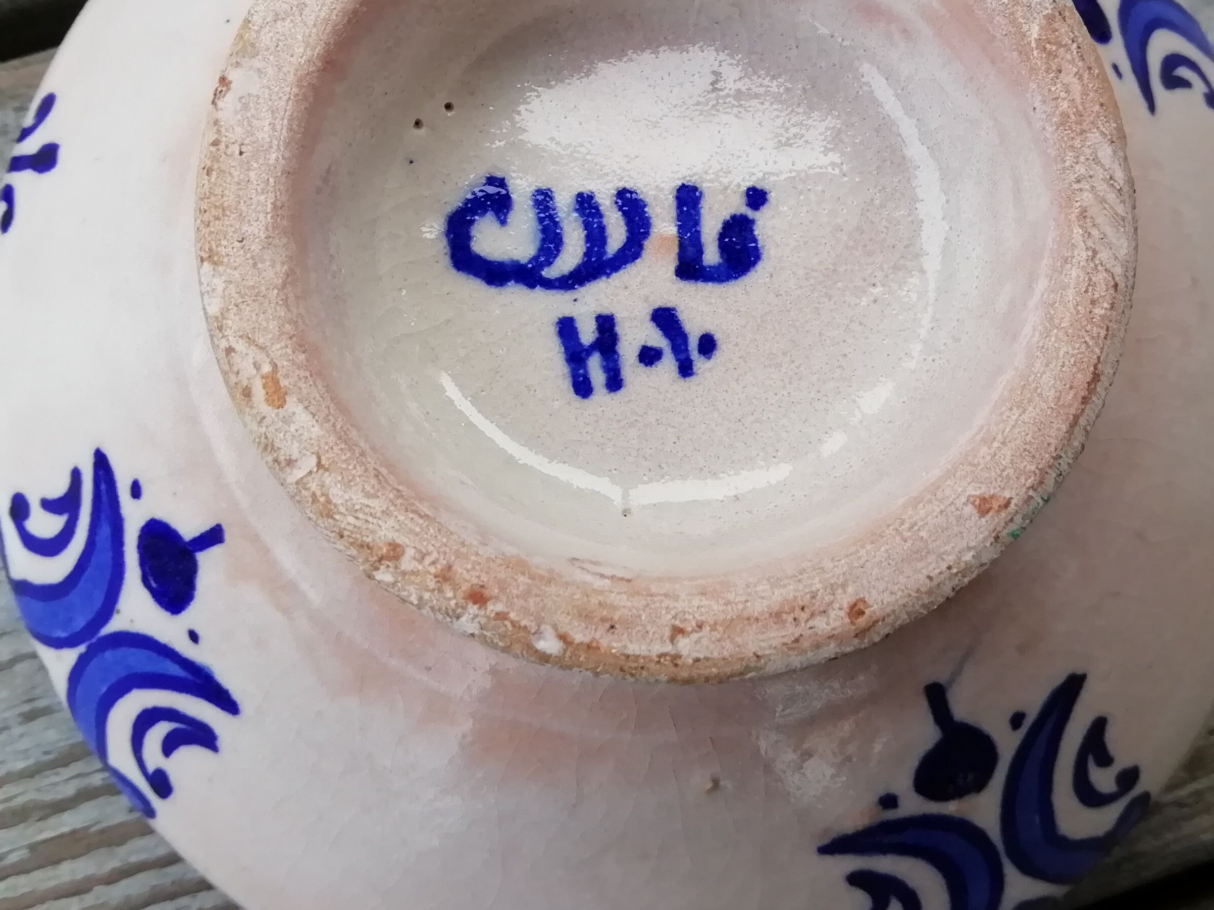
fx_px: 1578
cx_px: 664
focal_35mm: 45
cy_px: 288
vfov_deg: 31.9
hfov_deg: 42.0
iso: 80
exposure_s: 1/100
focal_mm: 3.21
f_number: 2.2
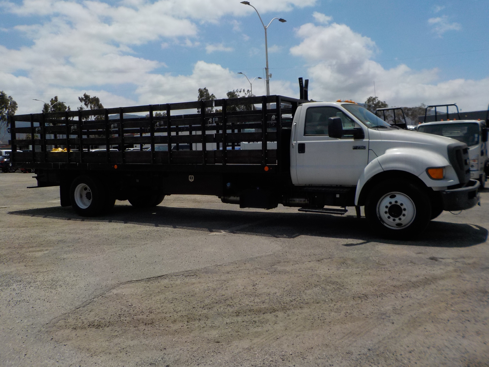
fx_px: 424
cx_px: 244
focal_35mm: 30
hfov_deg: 60.0
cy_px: 184
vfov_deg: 46.8
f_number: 3.3
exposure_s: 1/1600
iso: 125
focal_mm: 4.1
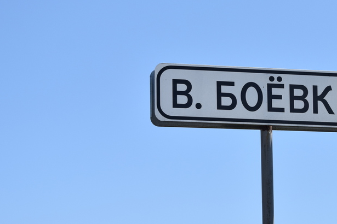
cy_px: 114
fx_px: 1507
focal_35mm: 161
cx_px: 266
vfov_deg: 8.5
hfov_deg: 12.7
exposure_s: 1/3200
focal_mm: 55
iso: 400
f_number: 5
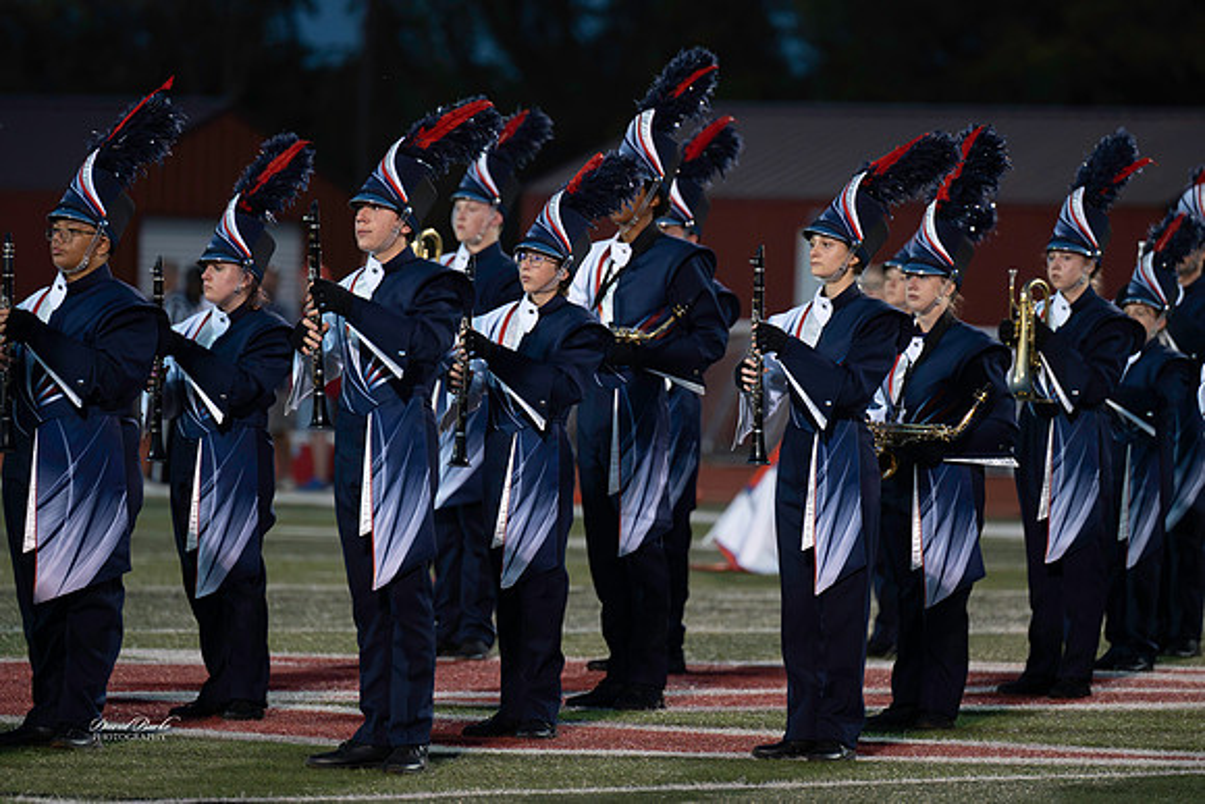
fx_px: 10033
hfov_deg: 6.9
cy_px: 402
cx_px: 602
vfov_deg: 4.6
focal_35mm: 300
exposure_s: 1/640
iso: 8000
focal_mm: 280
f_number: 4
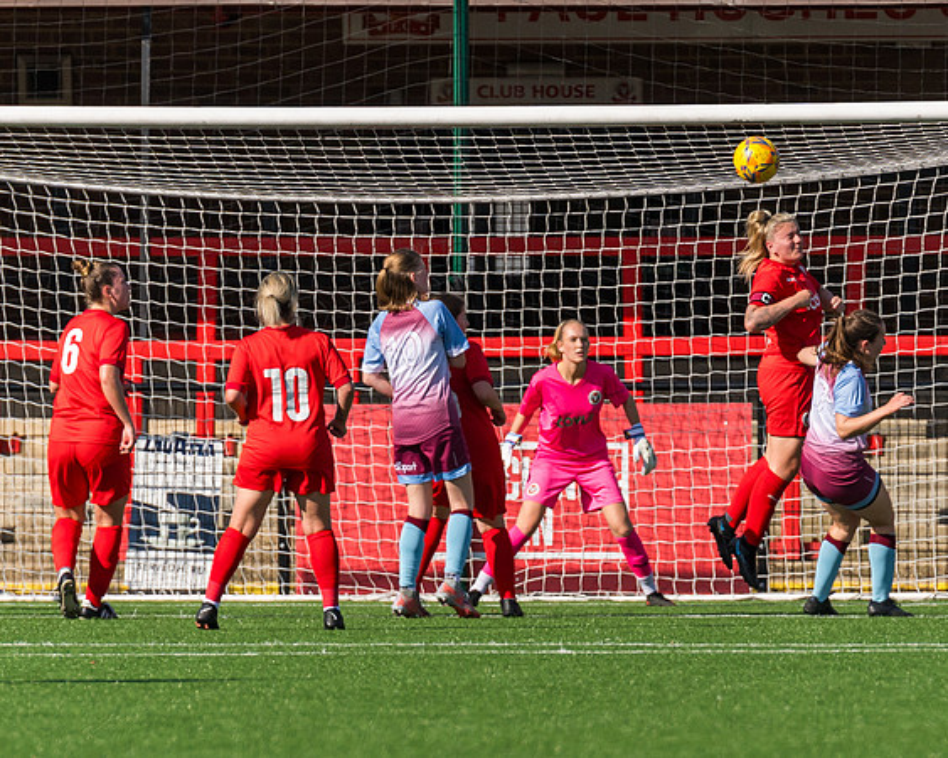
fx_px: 21291
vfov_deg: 2.0
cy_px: 468
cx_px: 583
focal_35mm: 759
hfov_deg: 2.6
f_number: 4
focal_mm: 300
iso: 400
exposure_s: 1/4000
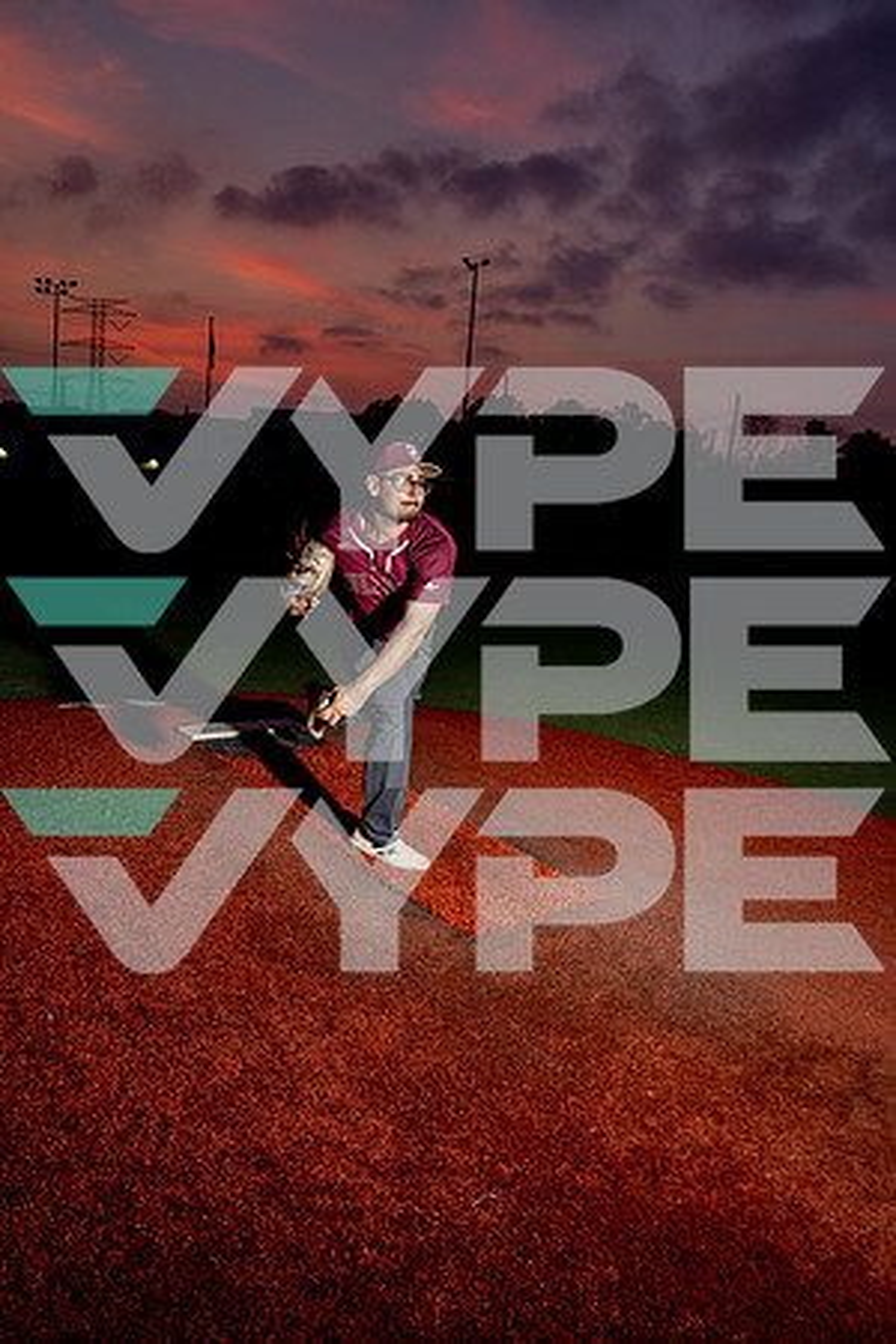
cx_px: 448
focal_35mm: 28
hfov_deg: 46.4
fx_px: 1045
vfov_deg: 65.5
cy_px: 672
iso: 800
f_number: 4.5
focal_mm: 28
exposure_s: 1/250
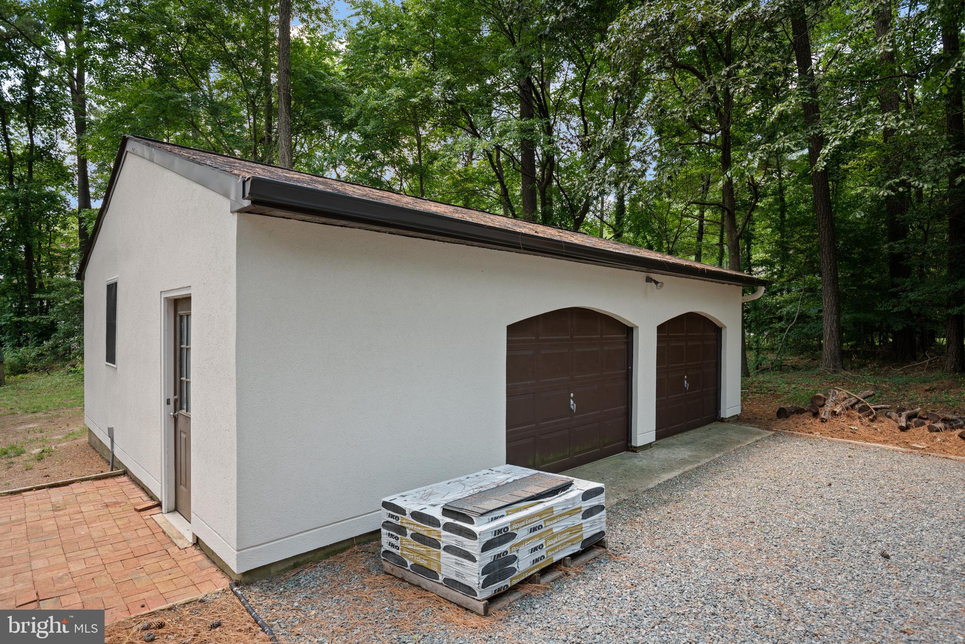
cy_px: 322
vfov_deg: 61.9
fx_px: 536
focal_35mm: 20
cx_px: 482
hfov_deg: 84.0
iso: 160
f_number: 5
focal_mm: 20
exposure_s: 1/20
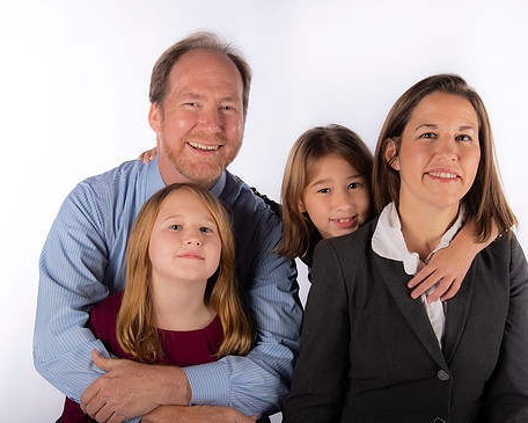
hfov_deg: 30.5
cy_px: 213
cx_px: 265
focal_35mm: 62
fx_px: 969
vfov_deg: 24.6
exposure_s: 1/200
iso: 100
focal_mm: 52
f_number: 6.3
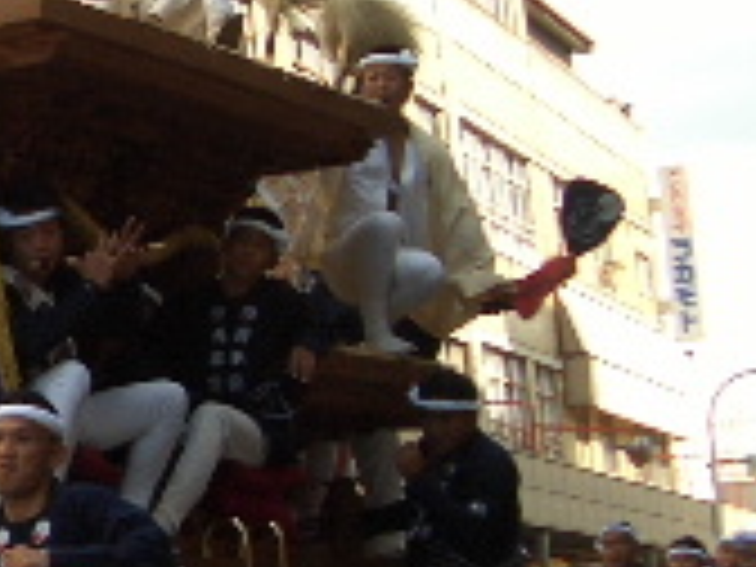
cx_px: -482
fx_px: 2905
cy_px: 315
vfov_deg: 11.1
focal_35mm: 133
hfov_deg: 13.7
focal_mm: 5.8
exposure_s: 1/400
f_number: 2.6
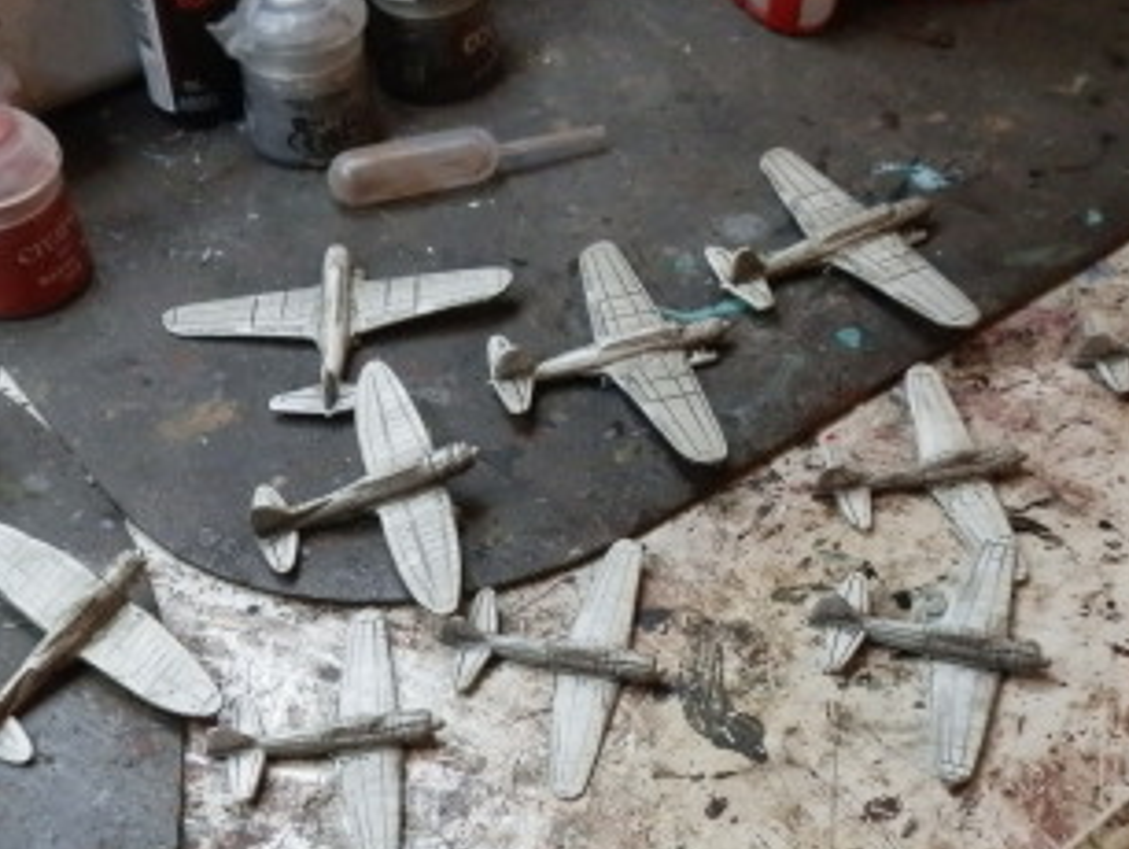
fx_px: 1599
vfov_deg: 29.5
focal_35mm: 49
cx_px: 454
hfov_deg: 38.7
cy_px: 572
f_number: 3.1
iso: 400
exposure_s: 1/160
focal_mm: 5
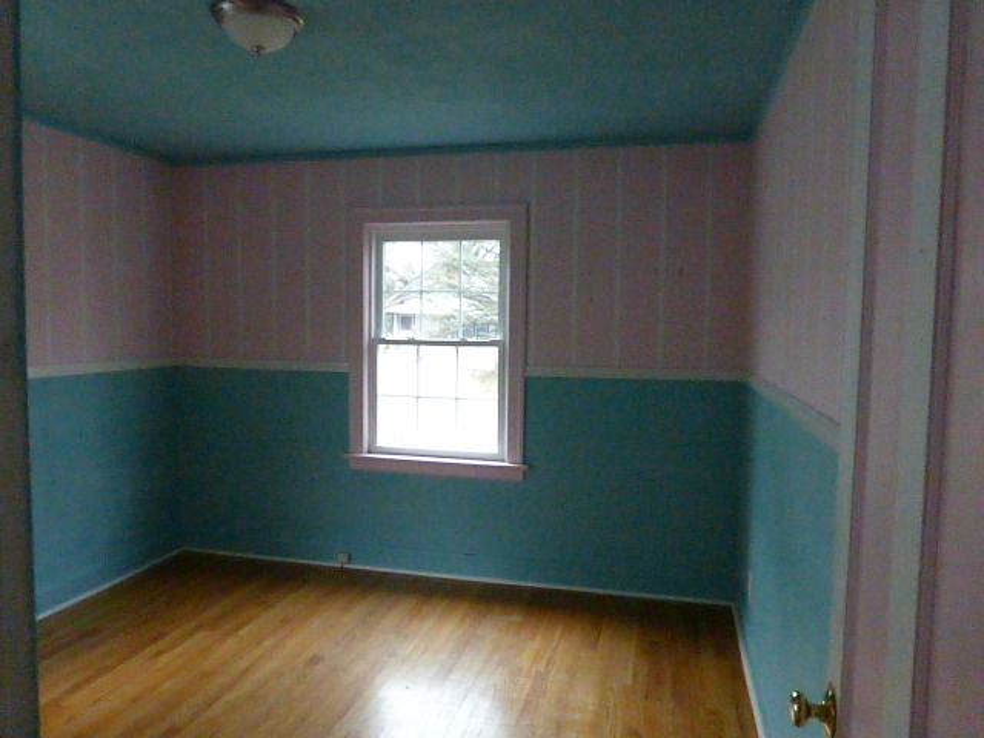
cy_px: 369
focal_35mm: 25
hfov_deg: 69.4
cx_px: 492
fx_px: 711
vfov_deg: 54.9
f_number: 3.3
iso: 2500
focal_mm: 4.3
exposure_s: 1/60
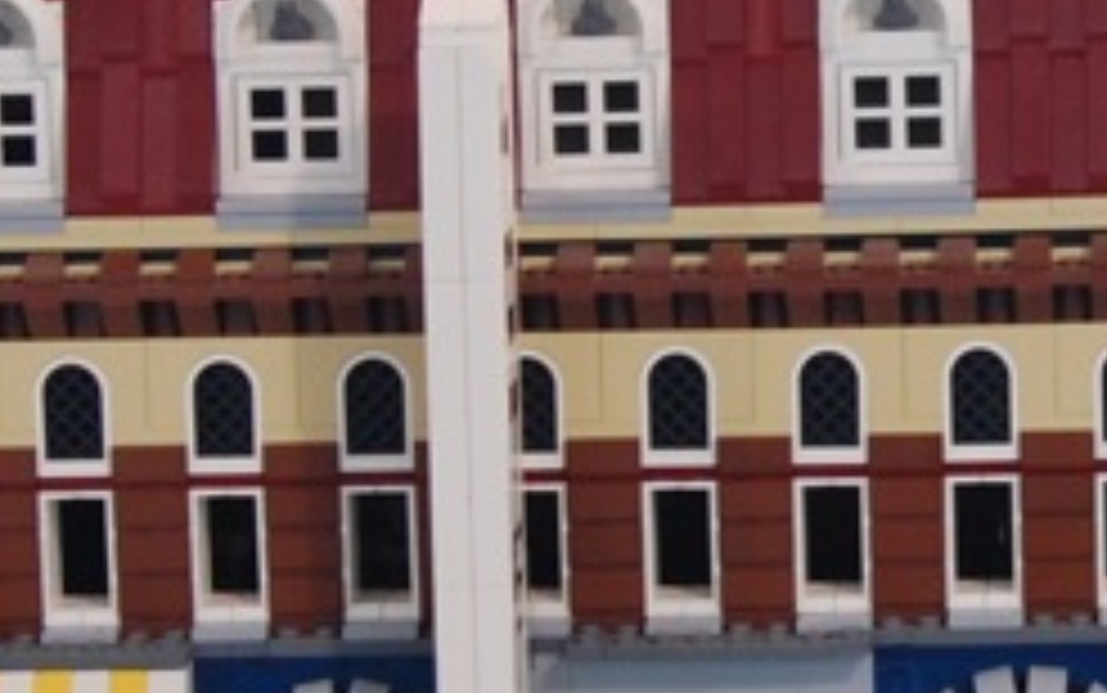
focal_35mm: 242
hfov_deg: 8.6
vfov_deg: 5.4
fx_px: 7304
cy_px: 227
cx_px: 1174
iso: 400
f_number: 7.1
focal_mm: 38
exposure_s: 1/3
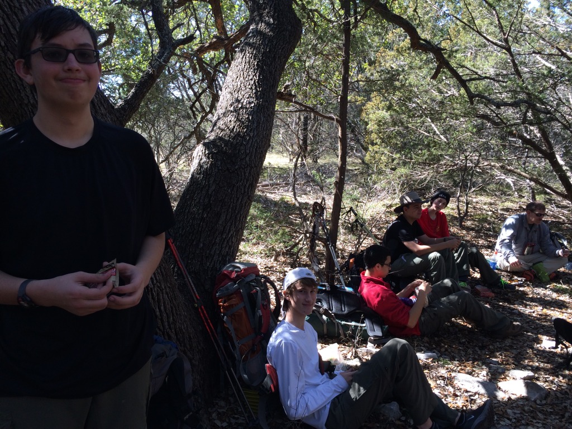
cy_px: 214
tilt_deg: -10.8
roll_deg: +1.5
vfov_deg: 48.2
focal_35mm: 29
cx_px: 286
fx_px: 479
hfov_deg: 61.7
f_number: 2.2
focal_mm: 4.15
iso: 32
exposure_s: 1/191
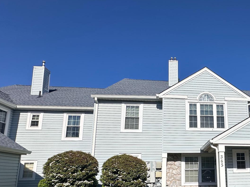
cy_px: 140
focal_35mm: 27
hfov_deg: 60.6
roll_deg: +1.0
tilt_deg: +10.2
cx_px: 197
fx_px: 195
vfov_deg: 49.3
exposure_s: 1/5556
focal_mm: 2.22
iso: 50
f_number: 2.2
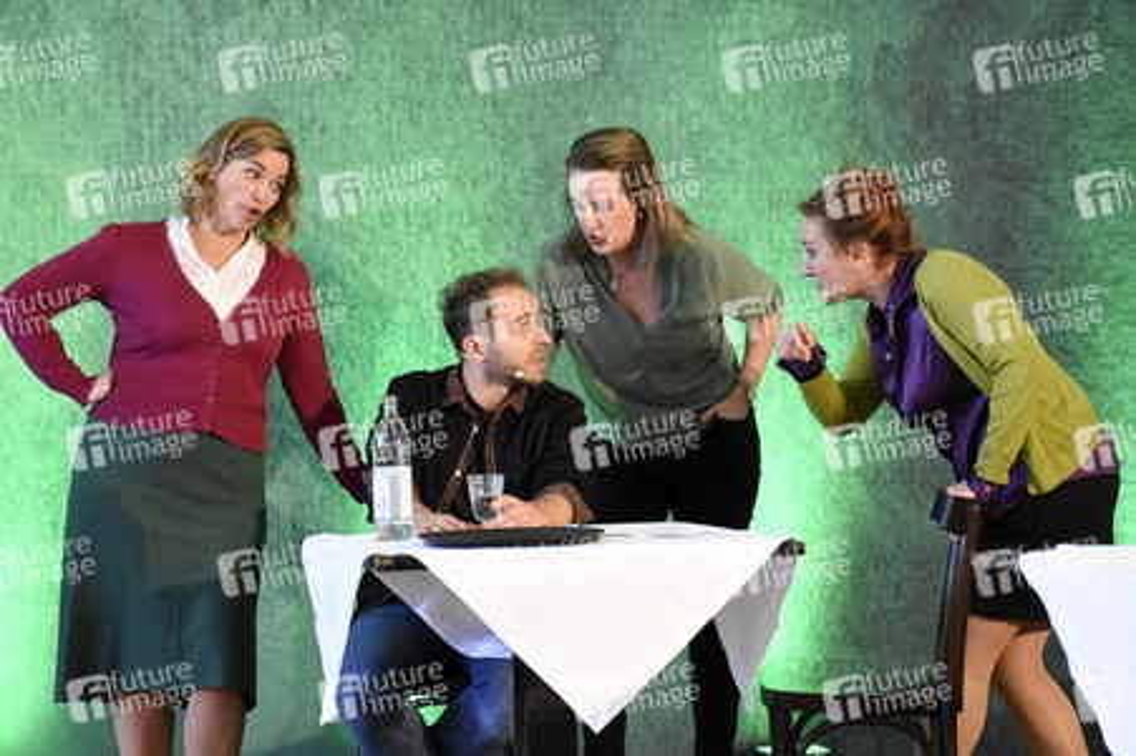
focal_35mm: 99
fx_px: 3122
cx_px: 568
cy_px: 378
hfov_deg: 20.6
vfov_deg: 13.8
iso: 5000
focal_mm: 66
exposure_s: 1/160
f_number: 6.3
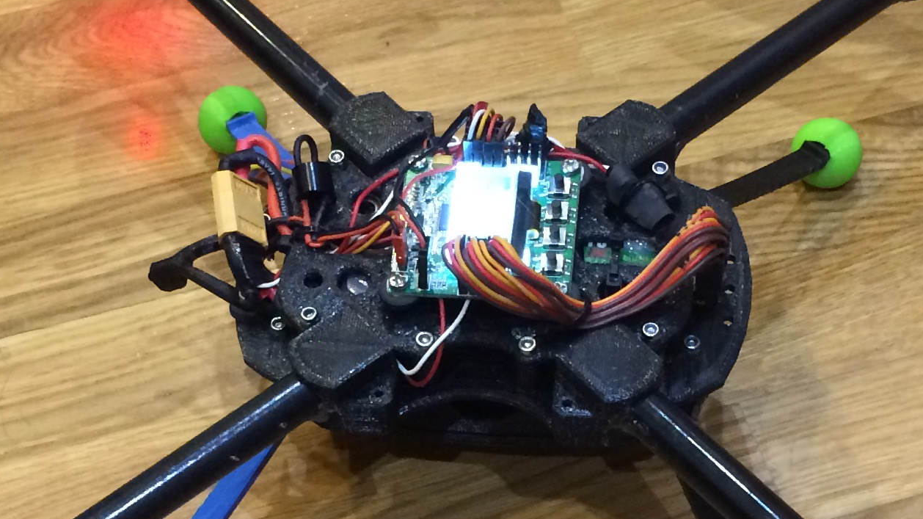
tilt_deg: -53.7
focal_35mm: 82
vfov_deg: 14.7
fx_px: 2006
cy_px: 401
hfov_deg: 25.9
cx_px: 467
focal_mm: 4.15
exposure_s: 1/33
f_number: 2.2
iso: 320
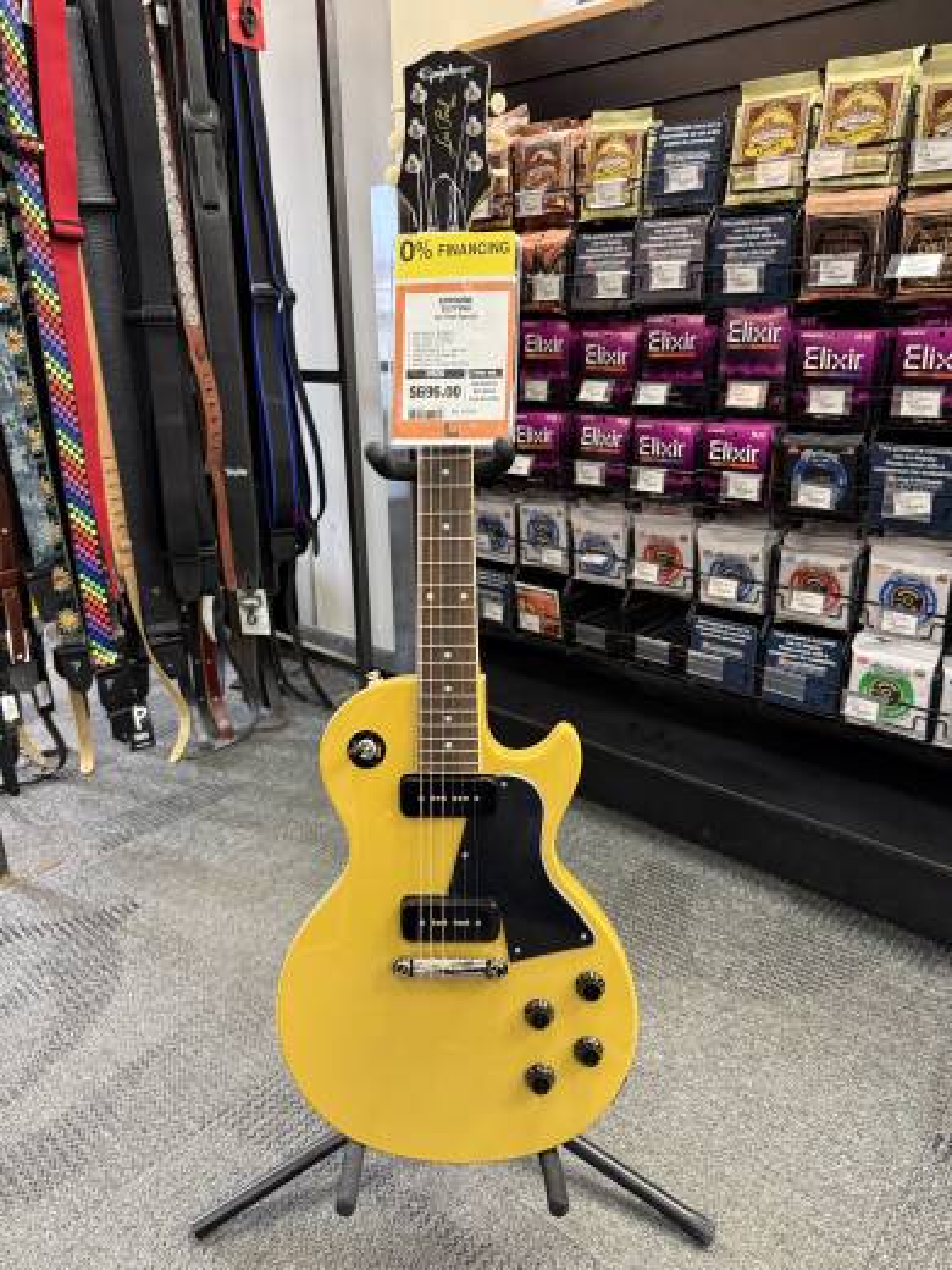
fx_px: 880
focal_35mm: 24
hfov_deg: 56.8
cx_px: 476
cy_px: 635
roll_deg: +1.0
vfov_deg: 71.6
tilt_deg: -17.8
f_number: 1.78
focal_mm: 6.76
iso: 500
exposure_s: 1/60
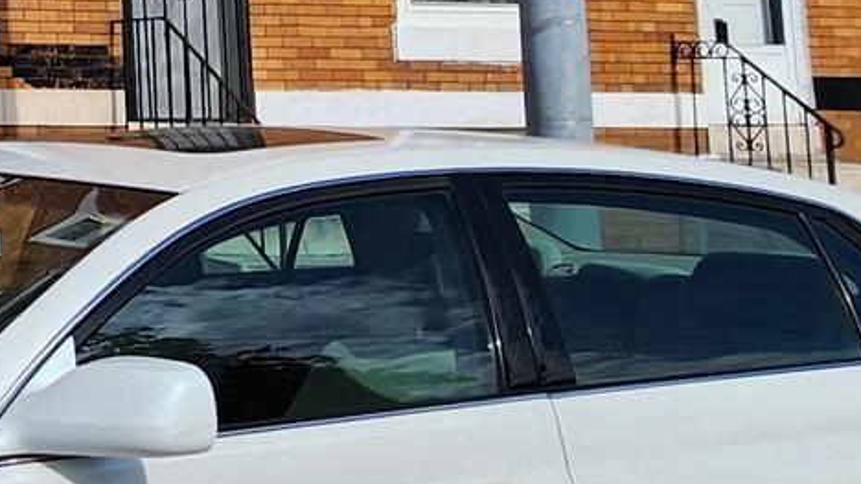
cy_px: -114
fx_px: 1415
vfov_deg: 18.3
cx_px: -528
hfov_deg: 24.0
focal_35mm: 62
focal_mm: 2.2
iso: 50
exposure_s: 1/2701
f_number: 2.2
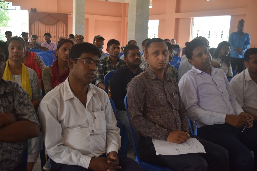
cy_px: 86
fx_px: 289
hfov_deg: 47.9
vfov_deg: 33.0
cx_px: 128
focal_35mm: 40
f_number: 4.5
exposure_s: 1/200
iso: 800
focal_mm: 27
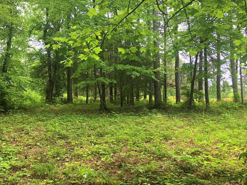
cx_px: 122
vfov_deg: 42.9
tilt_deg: +4.3
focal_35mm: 33
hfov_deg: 55.4
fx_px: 235
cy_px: 93
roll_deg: +1.4
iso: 20
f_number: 1.8
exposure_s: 1/202
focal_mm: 3.99
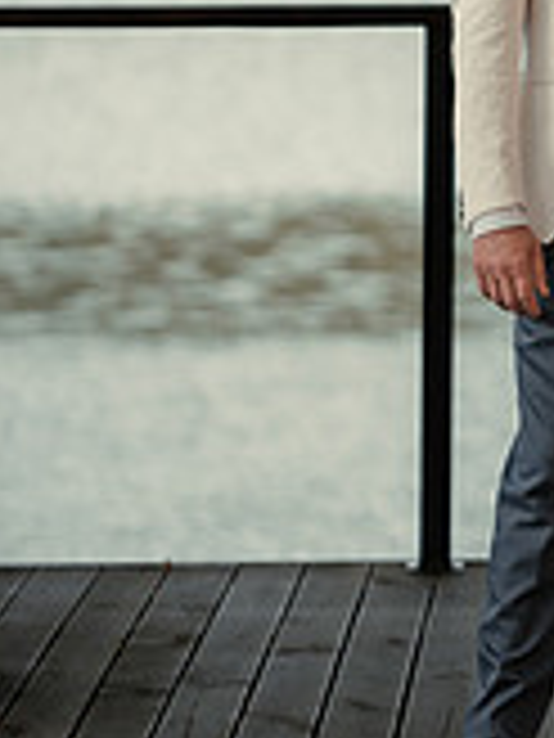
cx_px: 595
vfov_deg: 7.5
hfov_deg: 5.6
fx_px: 5633
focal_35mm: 264
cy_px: -81
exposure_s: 1/250
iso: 500
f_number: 2.8
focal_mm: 100
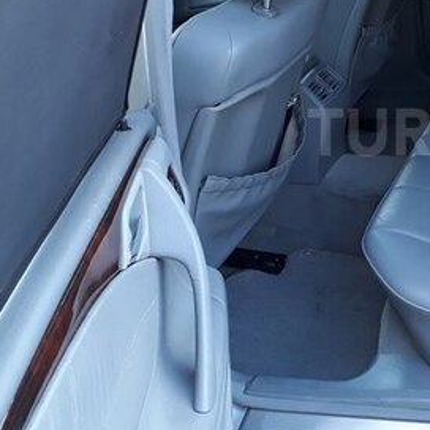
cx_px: 470
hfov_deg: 27.2
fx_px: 815
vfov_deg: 29.3
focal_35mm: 58
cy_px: 132
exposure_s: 1/100
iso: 80
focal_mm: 3.6
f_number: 1.9
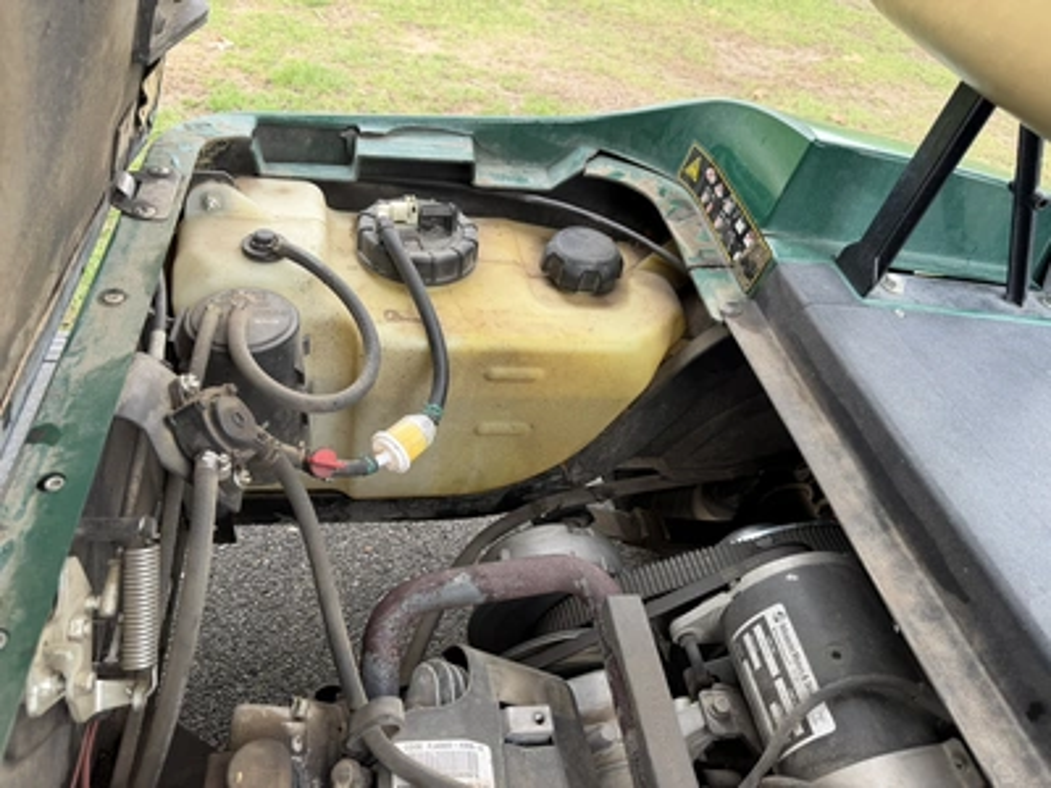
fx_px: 729
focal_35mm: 24
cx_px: 526
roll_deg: -9.6
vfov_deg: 56.8
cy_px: 394
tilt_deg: -41.9
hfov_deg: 71.6
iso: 50
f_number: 1.78
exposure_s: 1/140
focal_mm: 6.76
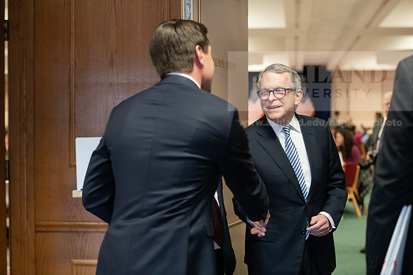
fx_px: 803
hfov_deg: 28.8
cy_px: 138
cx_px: 206
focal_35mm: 70
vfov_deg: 19.5
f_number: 3.2
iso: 4000
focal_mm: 70
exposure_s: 1/200
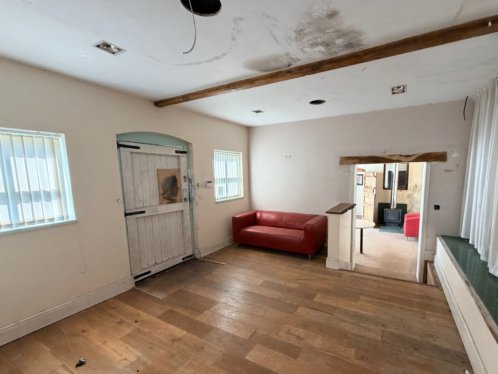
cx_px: 283
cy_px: 200
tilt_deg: -7.6
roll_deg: +0.5
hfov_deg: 93.9
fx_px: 230
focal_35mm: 16
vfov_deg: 78.0
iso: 320
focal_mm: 2.22
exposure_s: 1/121
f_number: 2.2
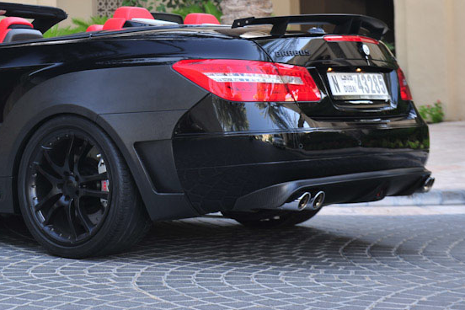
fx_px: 1149
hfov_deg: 22.4
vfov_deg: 15.2
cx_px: 70
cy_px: 24
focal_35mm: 89
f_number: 3.5
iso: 200
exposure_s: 1/50
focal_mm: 48
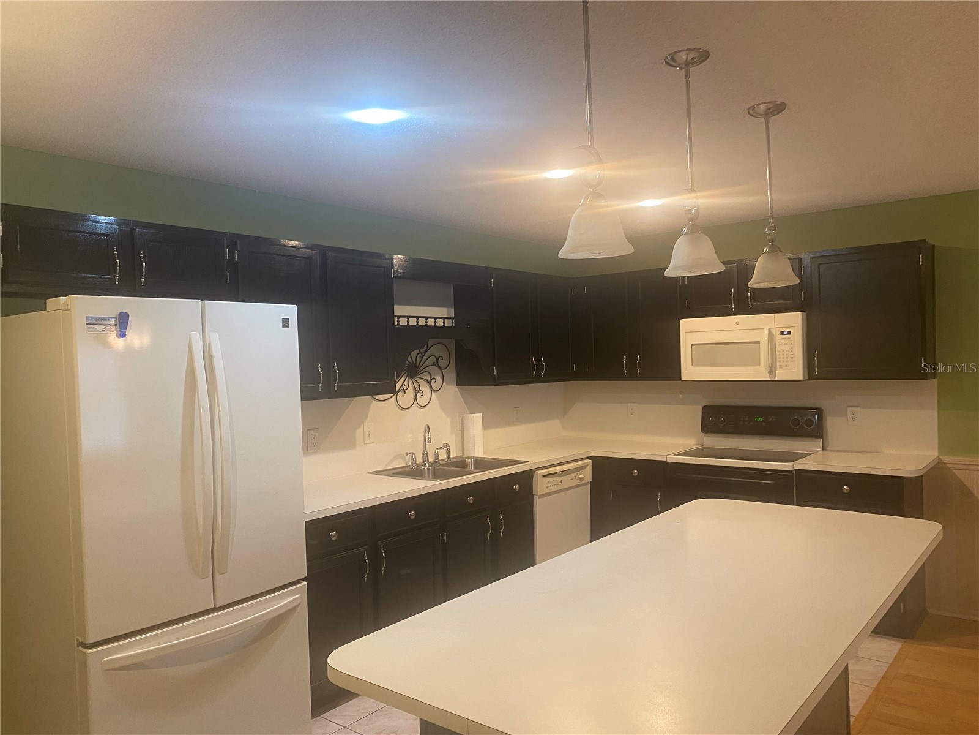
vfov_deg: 53.1
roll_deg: +1.1
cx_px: 490
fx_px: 735
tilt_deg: -1.9
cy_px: 368
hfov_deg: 67.3
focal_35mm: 26
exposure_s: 1/60
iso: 160
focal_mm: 4.25
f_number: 1.8
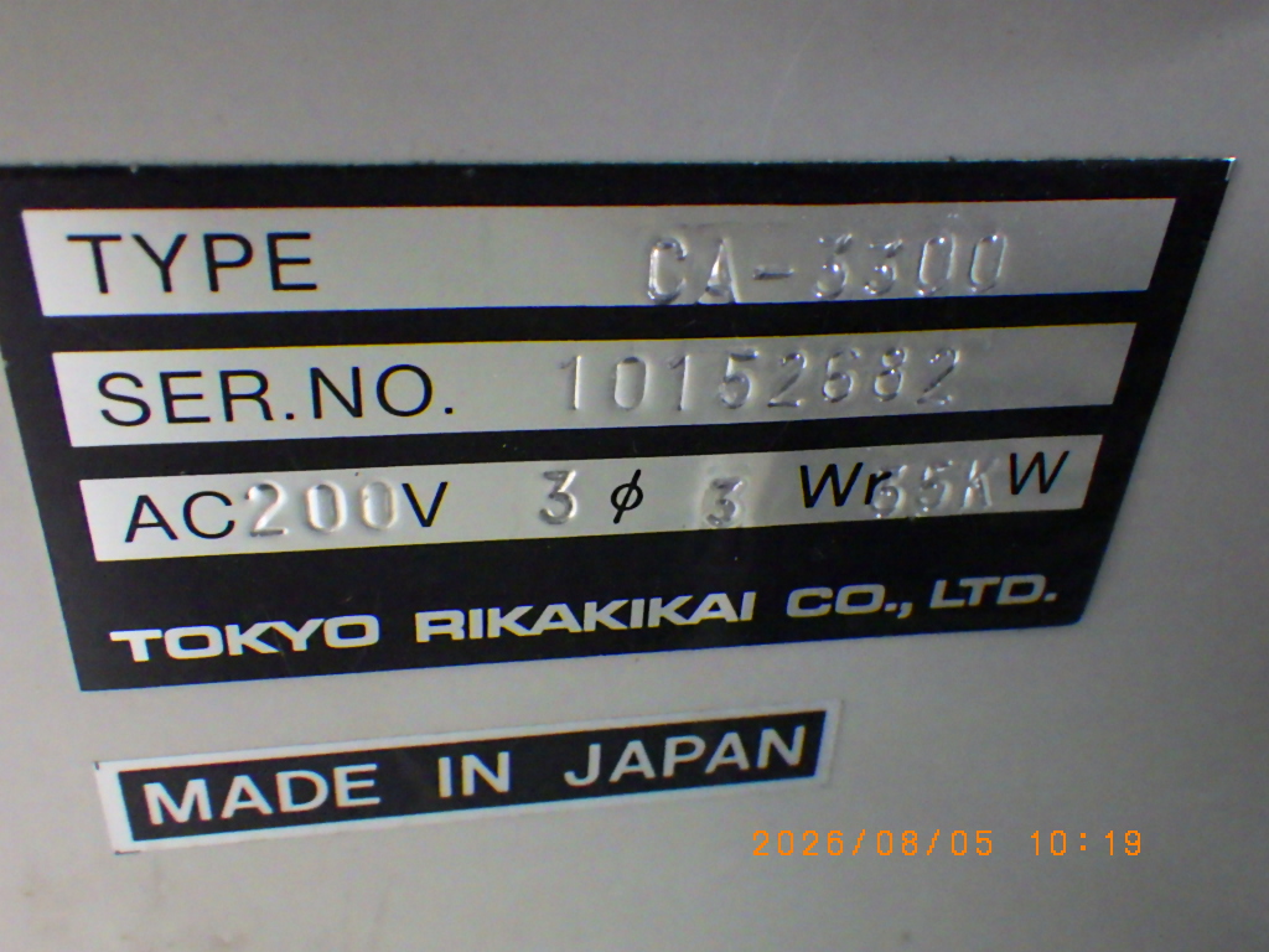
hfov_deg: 54.0
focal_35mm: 34
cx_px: 634
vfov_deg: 41.8
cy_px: 476
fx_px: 1246
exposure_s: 1/25
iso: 1600
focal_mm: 6.1
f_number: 3.8
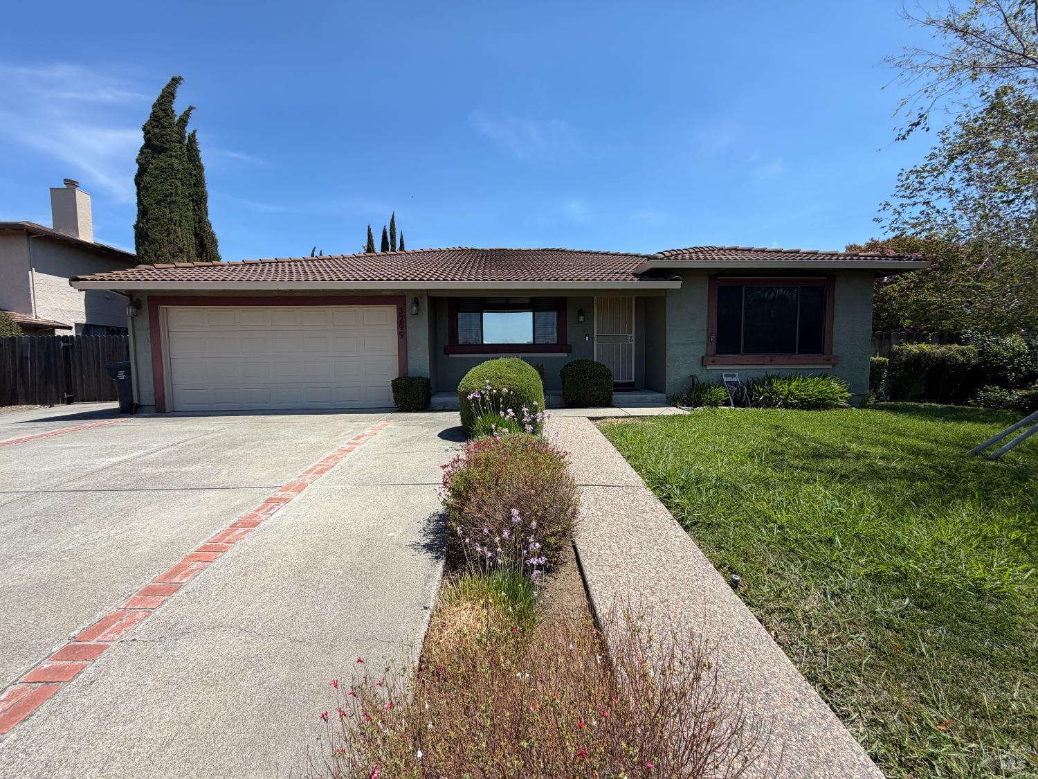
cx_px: 519
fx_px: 420
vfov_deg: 85.7
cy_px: 390
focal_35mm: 14
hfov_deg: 102.1
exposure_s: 1/770
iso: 25
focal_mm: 2.22
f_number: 2.2
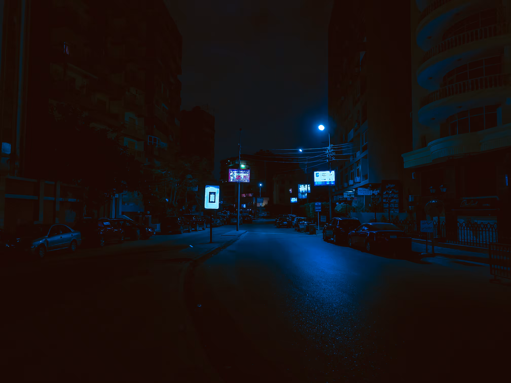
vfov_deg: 53.1
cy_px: 192
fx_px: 384
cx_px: 256
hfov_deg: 67.3
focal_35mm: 26
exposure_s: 1/25
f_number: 1.8
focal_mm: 4.25
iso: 800
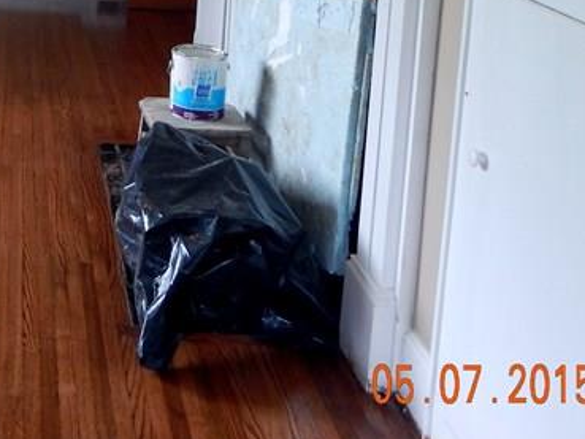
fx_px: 1031
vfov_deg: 22.1
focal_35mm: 61
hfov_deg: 28.2
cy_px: -98
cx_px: -94
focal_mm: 4
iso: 180
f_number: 3
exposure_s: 1/30
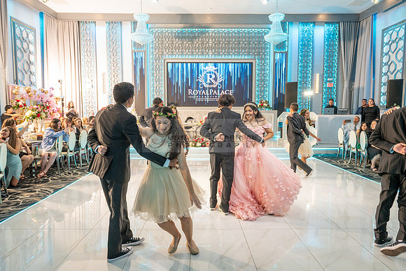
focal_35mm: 24
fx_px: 271
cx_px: 203
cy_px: 136
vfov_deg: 53.2
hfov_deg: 73.7
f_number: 5
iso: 1000
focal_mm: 24
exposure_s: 1/125
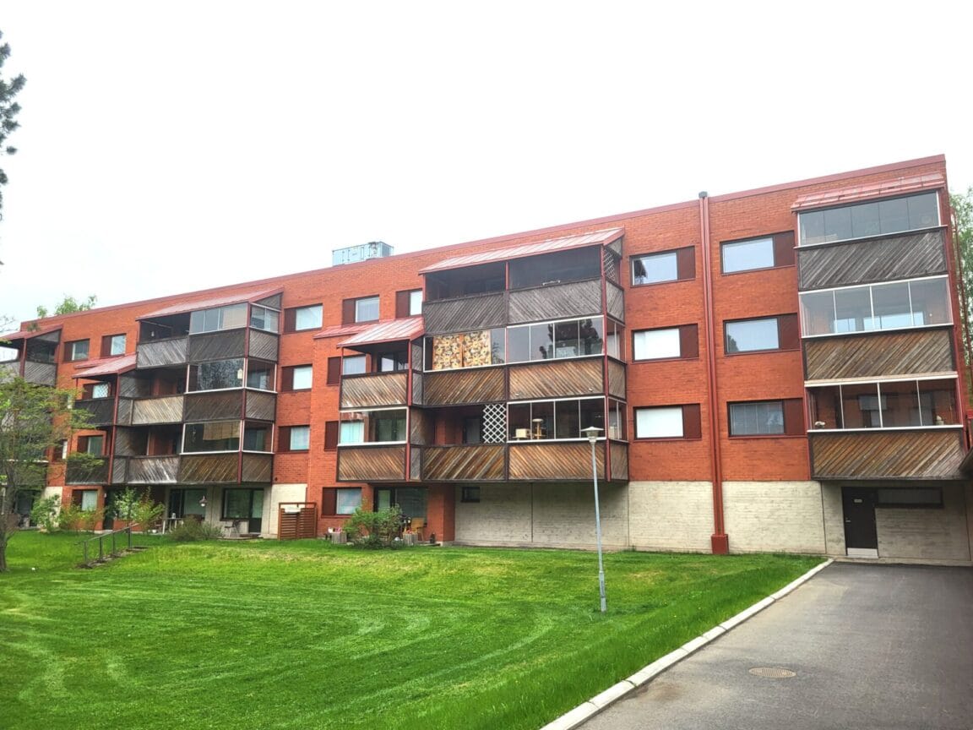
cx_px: 486
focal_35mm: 26
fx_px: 731
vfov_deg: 53.1
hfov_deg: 67.3
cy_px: 365
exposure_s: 1/1167
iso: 40
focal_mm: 5.4
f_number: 1.8
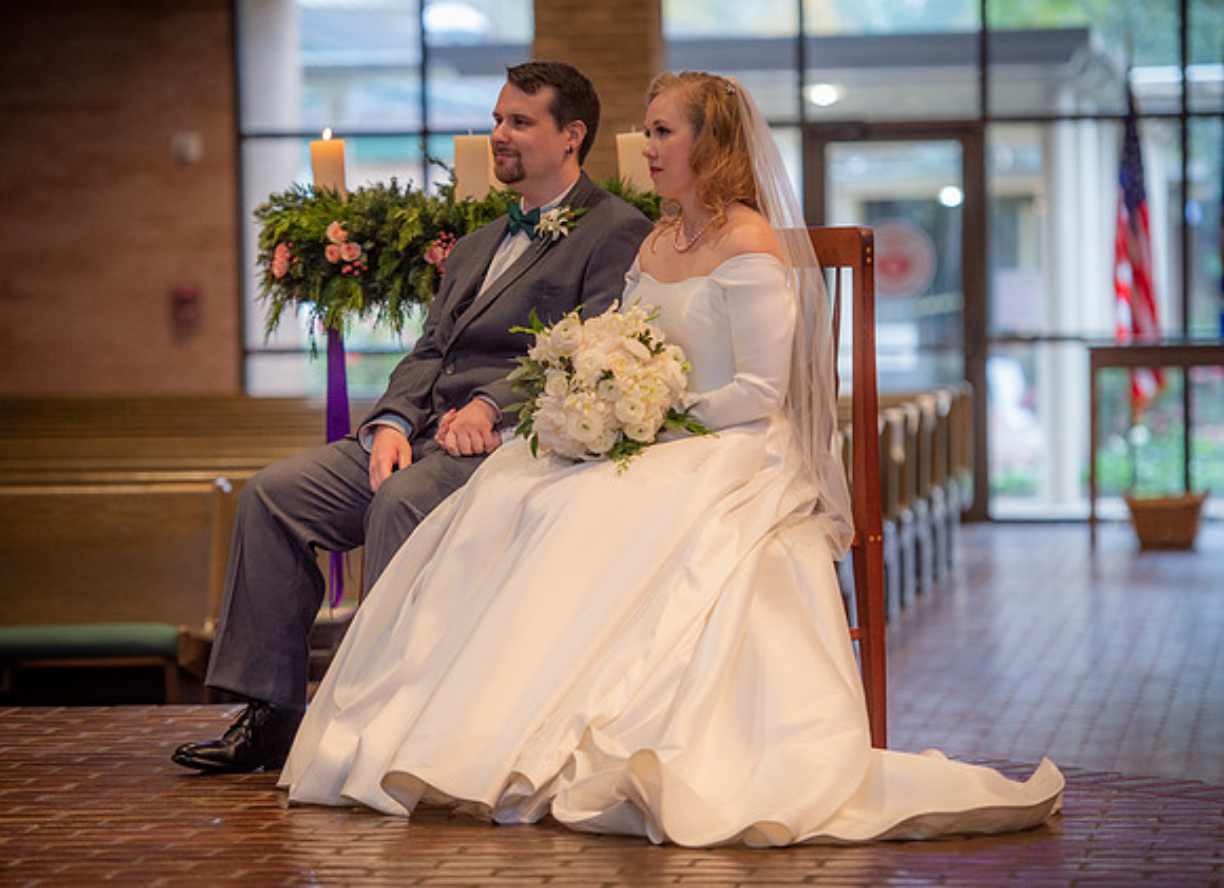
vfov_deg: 9.6
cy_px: 418
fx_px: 5298
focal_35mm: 152
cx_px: 606
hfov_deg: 13.2
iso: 1250
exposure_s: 1/200
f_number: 2.8
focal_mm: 135
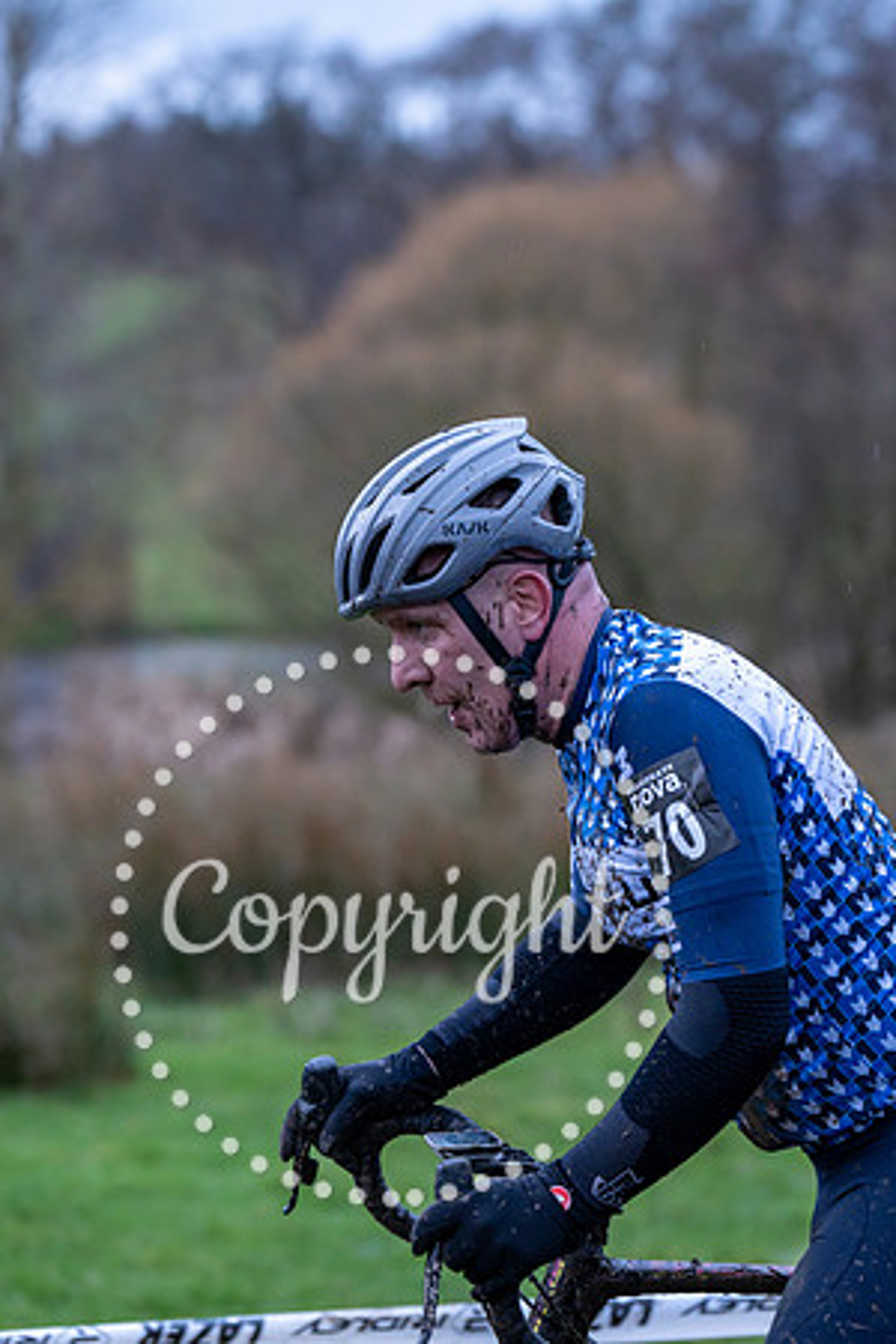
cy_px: 672
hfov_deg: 11.3
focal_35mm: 121
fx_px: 4517
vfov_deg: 16.9
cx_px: 448
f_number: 4
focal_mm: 121
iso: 5000
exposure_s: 1/500
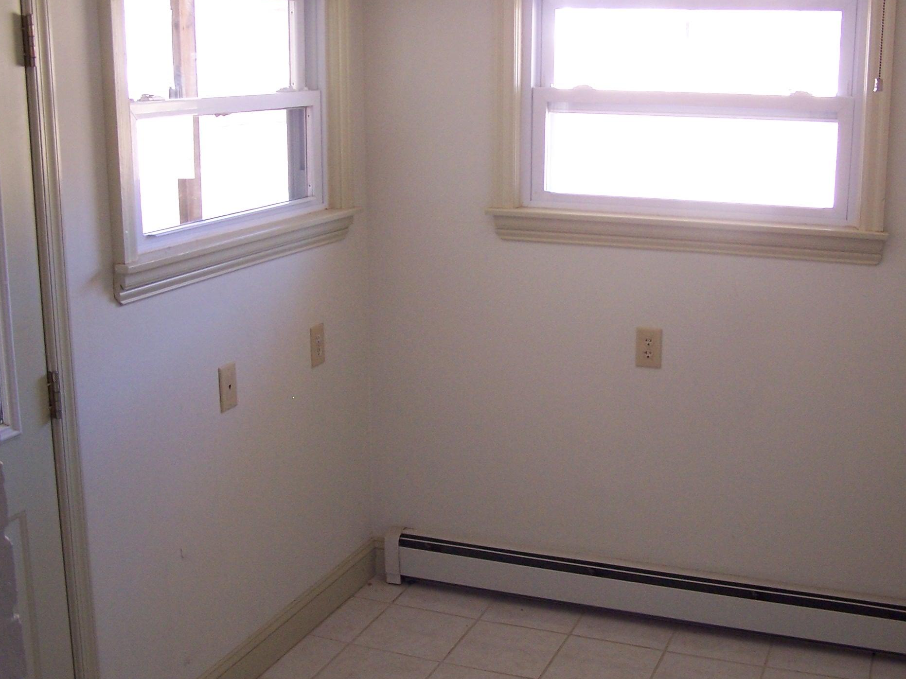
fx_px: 1230
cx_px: 517
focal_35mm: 47
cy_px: 348
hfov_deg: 40.3
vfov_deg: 30.9
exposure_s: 1/20
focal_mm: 6.3
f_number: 2.8
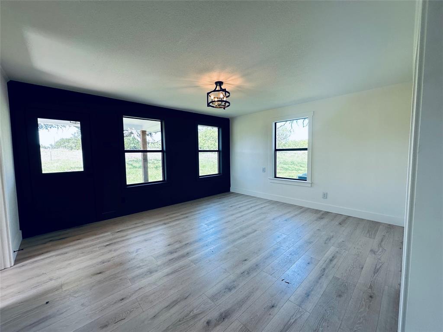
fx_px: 179
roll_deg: +0.9
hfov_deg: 102.1
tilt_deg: -3.1
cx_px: 222
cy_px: 166
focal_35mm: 14
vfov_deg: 85.7
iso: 50
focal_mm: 2.22
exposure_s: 1/120
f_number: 2.2
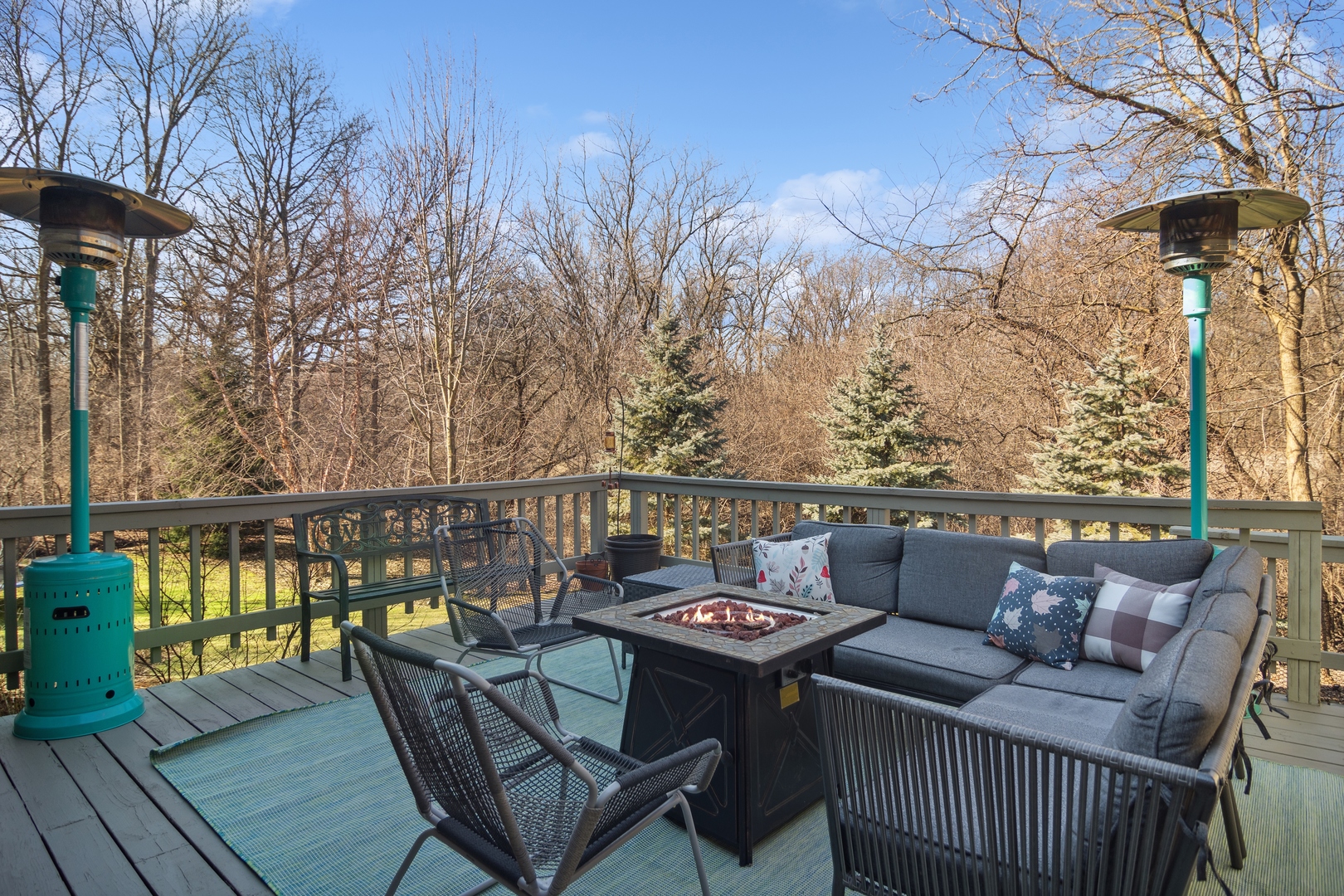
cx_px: 672
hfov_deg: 61.9
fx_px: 1120
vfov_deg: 43.6
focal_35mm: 30
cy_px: 448
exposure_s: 1/400
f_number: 8
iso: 200
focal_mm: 20
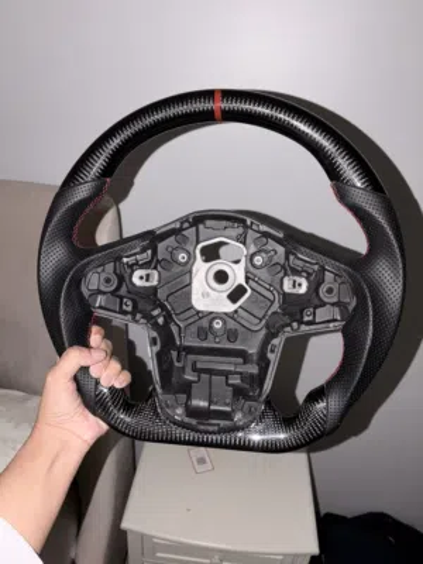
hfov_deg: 53.1
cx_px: 212
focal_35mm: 26
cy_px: 282
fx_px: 424
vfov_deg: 67.3
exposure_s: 1/4
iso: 64
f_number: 1.6
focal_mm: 5.96
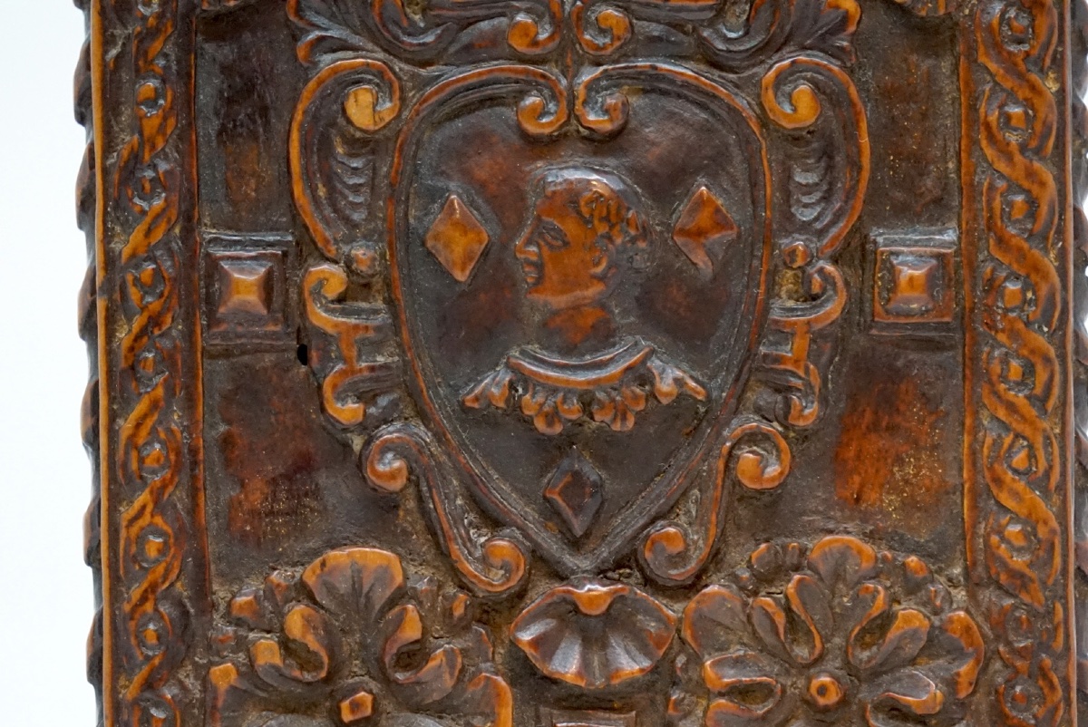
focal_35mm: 315
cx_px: 544
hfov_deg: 6.5
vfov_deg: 4.4
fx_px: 9527
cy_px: 364
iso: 6400
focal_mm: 210
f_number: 6.3
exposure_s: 1/250
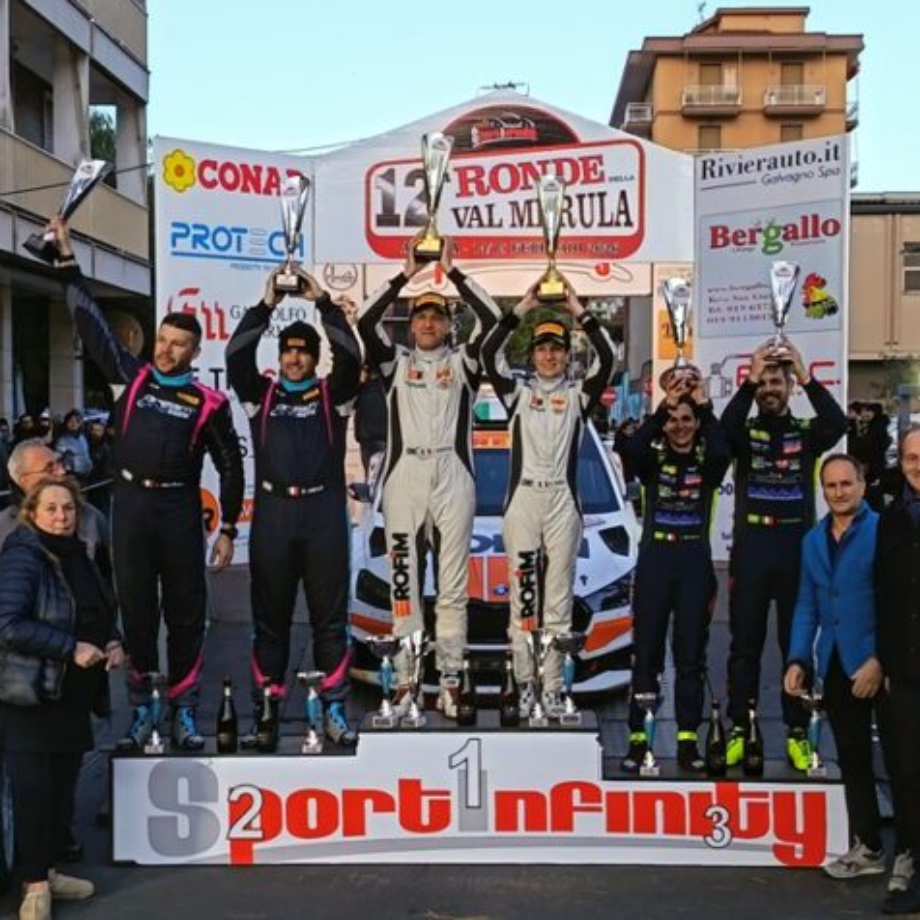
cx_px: 485
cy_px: 458
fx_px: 1714
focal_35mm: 57
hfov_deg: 30.0
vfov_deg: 30.0
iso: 410
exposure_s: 1/100
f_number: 1.75
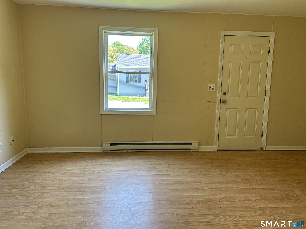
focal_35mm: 26
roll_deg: +0.3
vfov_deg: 53.1
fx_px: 230
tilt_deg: -8.4
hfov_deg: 67.3
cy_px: 114
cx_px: 153
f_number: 1.5
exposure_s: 1/133
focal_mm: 5.7
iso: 64
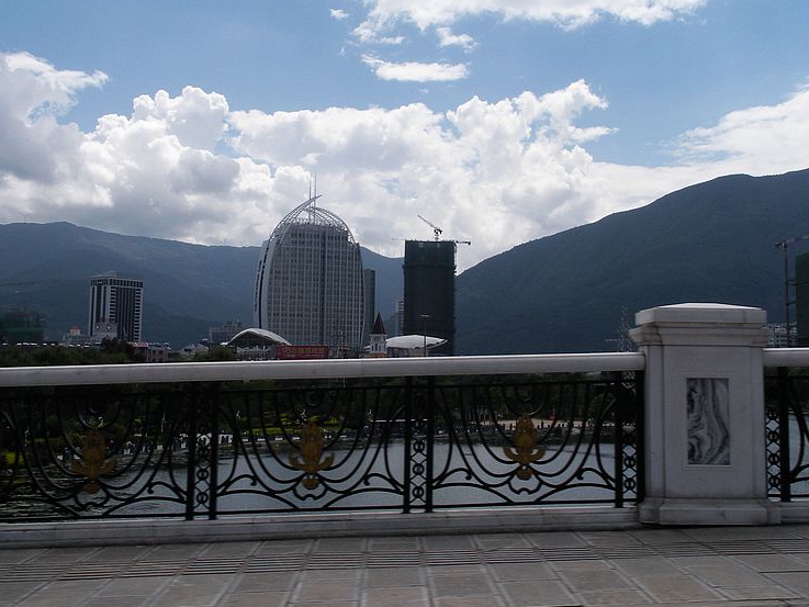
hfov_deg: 38.1
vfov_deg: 29.0
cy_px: 234
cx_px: 452
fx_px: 1169
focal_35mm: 50
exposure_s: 1/550
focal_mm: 6.3
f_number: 5.6
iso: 64
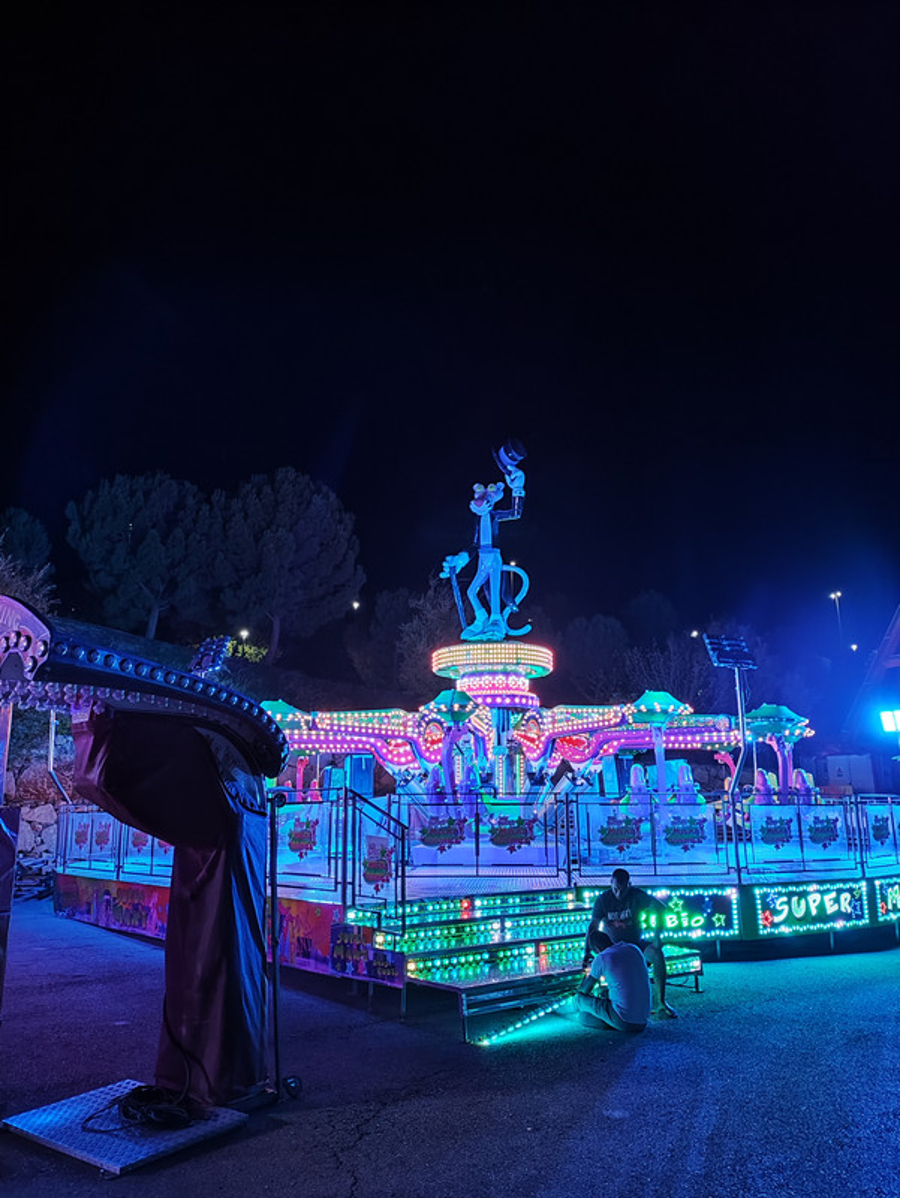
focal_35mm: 25
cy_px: 599
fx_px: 866
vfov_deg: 69.4
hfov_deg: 54.9
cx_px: 450
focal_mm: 4.71
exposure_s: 1/50
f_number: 1.79
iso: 765
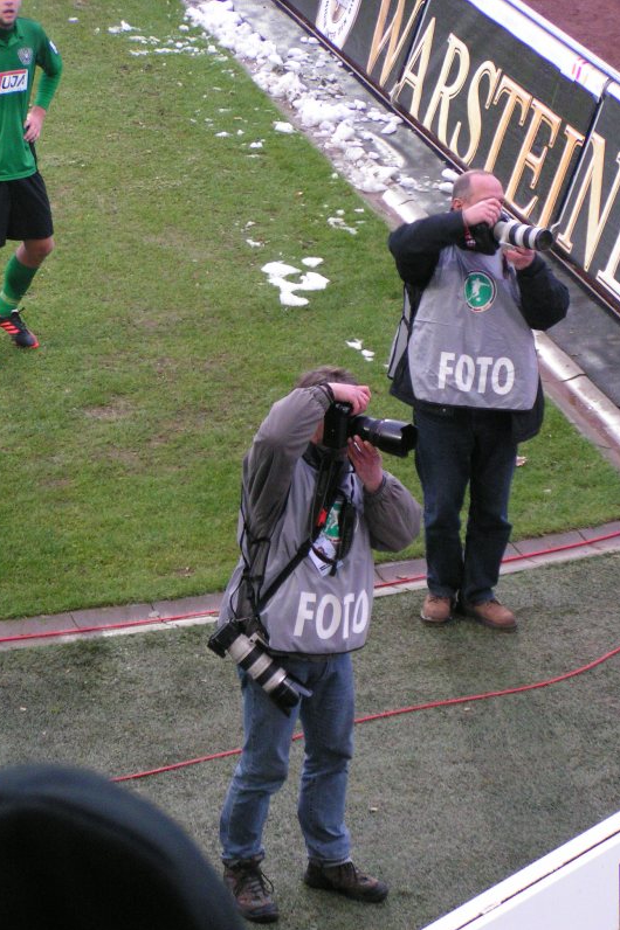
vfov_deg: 15.0
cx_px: 340
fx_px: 3542
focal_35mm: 137
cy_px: 466
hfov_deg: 10.0
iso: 200
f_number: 3.5
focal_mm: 20
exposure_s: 1/100
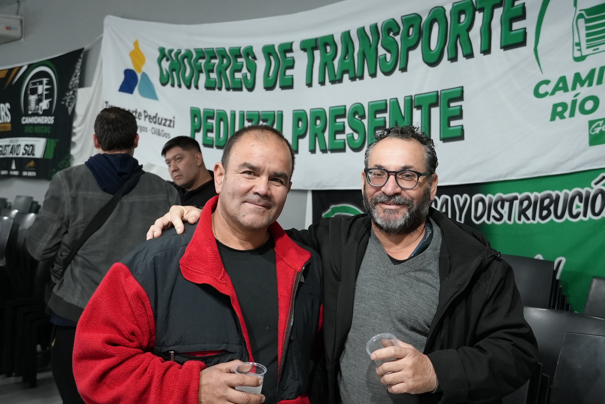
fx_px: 672
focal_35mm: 40
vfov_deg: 33.4
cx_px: 302
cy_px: 202
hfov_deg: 48.4
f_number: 4.5
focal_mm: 27
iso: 4000
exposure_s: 1/160
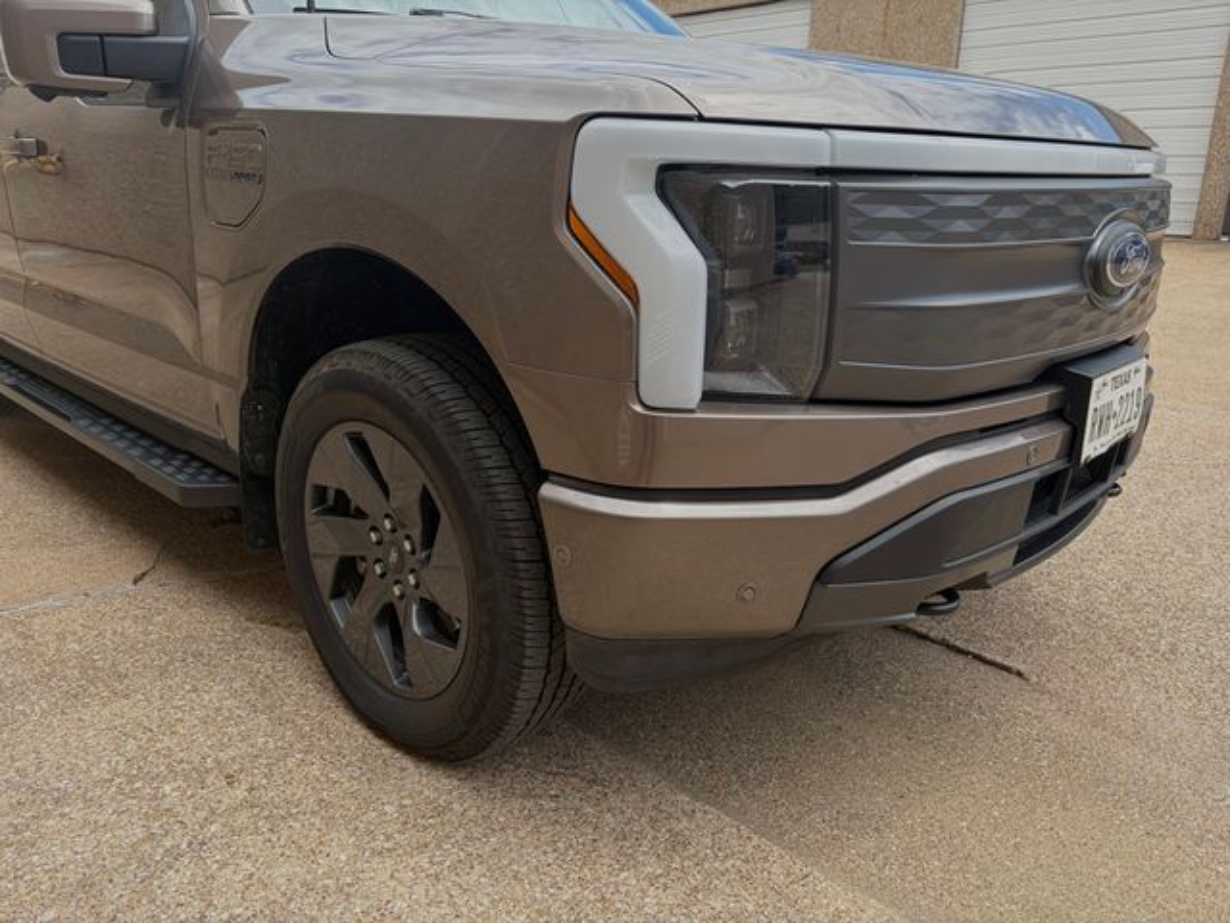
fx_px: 924
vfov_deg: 53.1
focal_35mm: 26
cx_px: 615
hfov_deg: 67.3
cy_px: 462
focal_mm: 5.96
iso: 50
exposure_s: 1/1287
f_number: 1.6
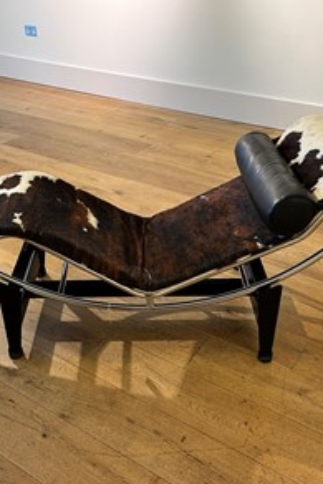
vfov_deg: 51.9
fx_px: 497
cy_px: 245
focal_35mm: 37
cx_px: 149
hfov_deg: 36.0
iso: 100
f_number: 1.6
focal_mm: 5.1
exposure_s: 1/50
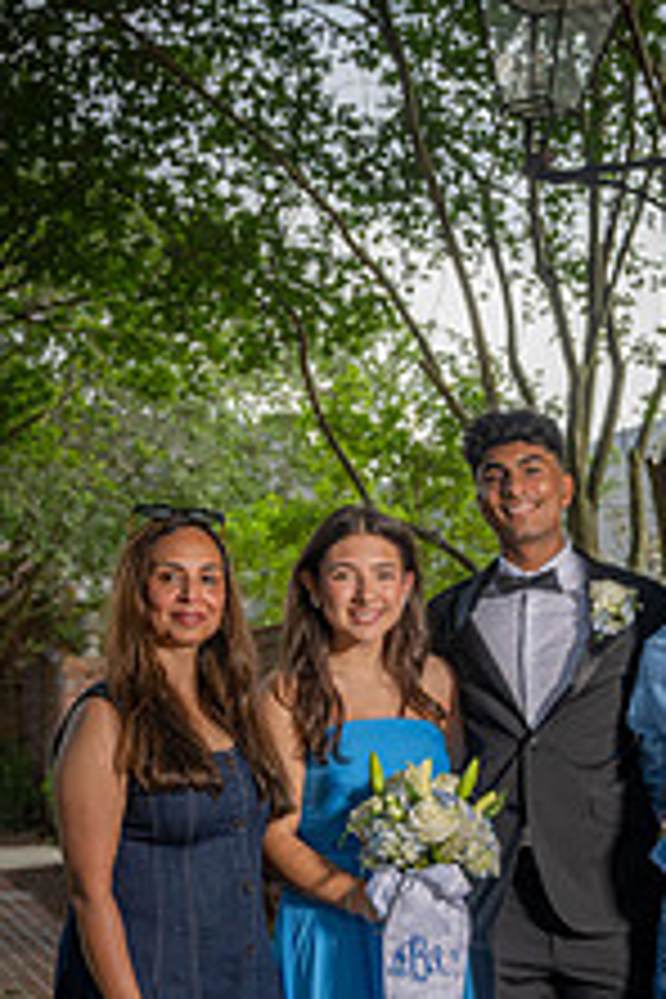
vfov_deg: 25.6
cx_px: 598
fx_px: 2137
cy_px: 878
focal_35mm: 77
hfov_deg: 17.5
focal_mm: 38
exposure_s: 1/160
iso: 100
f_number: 5
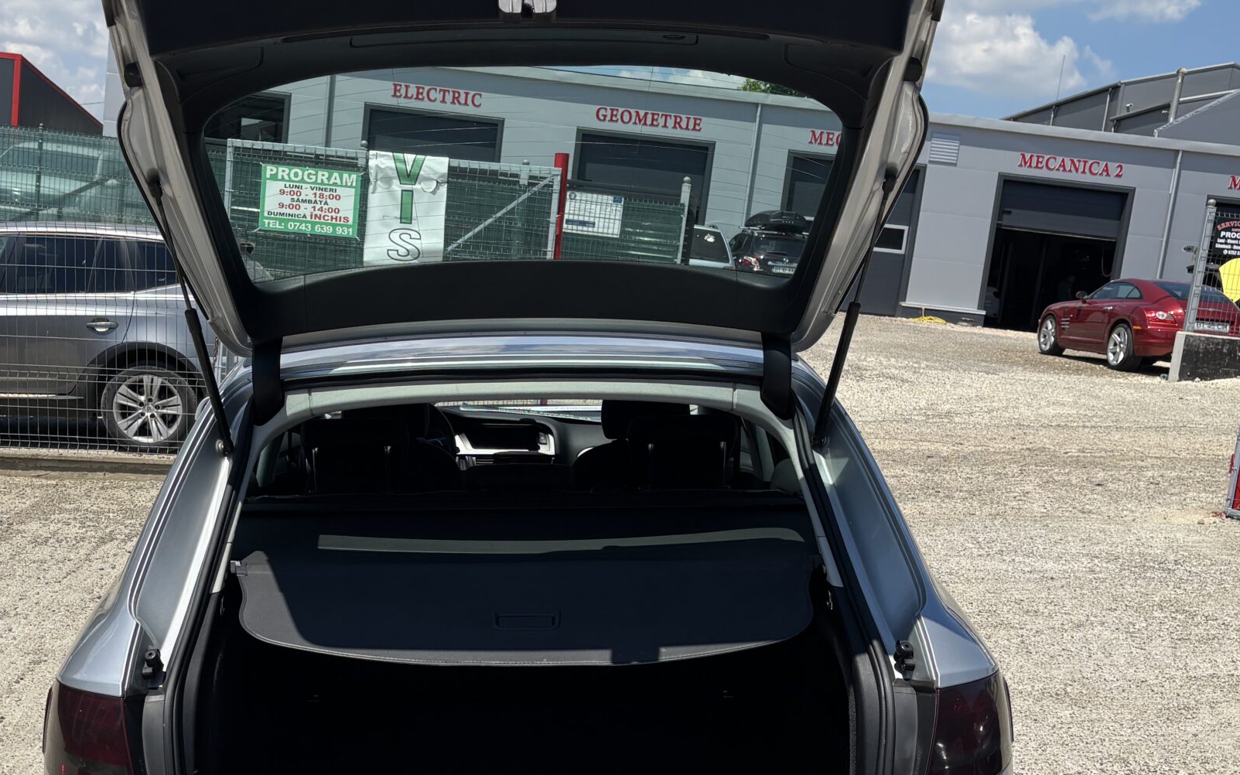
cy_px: 514
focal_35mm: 44
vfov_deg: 29.0
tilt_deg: -8.8
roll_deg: -5.4
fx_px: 1487
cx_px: 503
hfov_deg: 45.1
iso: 50
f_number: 1.6
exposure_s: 1/4255
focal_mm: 5.96
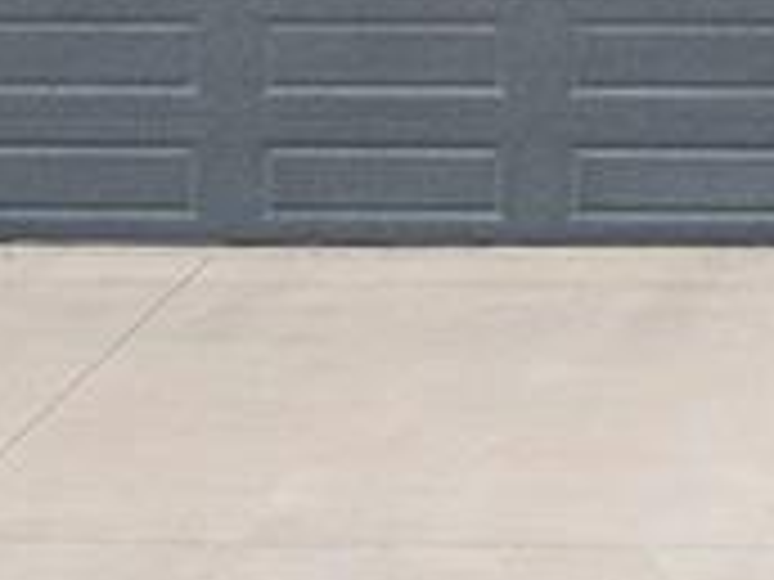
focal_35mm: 143
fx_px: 3197
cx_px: 927
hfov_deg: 13.4
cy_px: -324
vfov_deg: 10.0
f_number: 2.8
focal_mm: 12.3
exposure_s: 1/1250
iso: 800
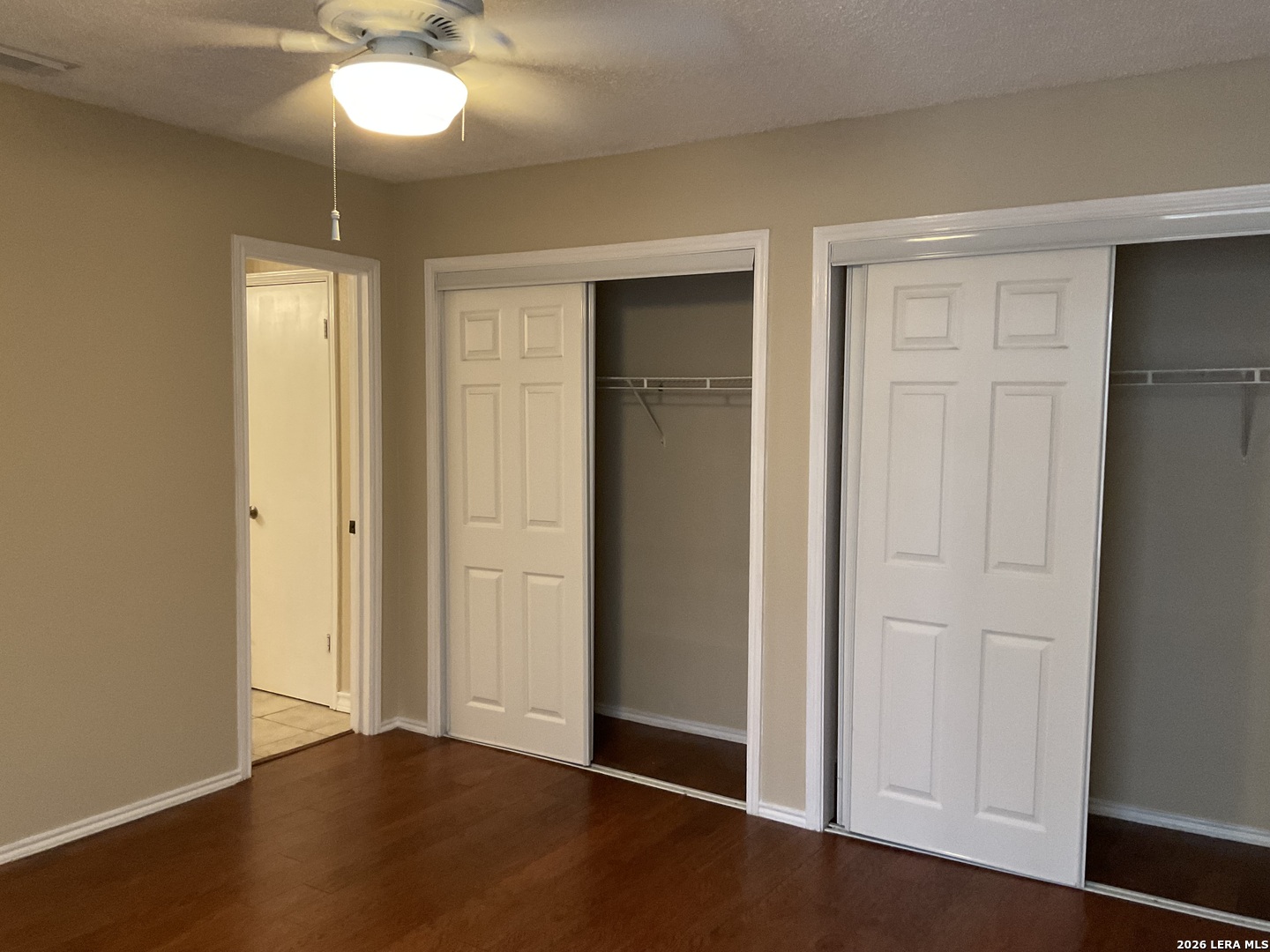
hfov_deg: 61.7
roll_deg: +0.1
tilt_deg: -2.5
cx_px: 635
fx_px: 1064
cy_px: 476
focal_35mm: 29
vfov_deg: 48.2
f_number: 1.8
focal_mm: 3
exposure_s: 1/40
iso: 320
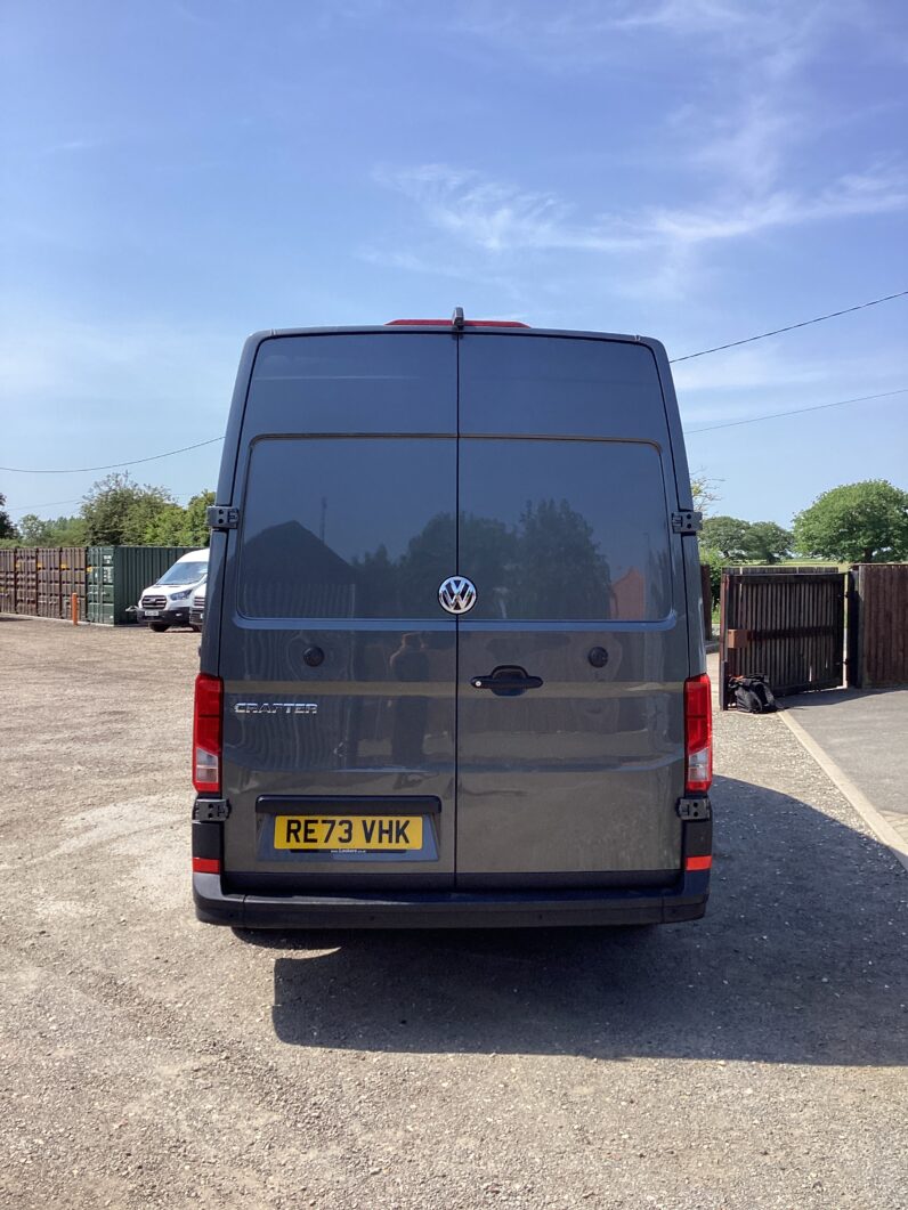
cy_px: 605
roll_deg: -0.3
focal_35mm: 31
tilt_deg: -1.2
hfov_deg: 45.5
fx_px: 1084
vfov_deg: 58.3
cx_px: 454
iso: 25
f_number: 2.4
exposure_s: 1/1087
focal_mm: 3.3
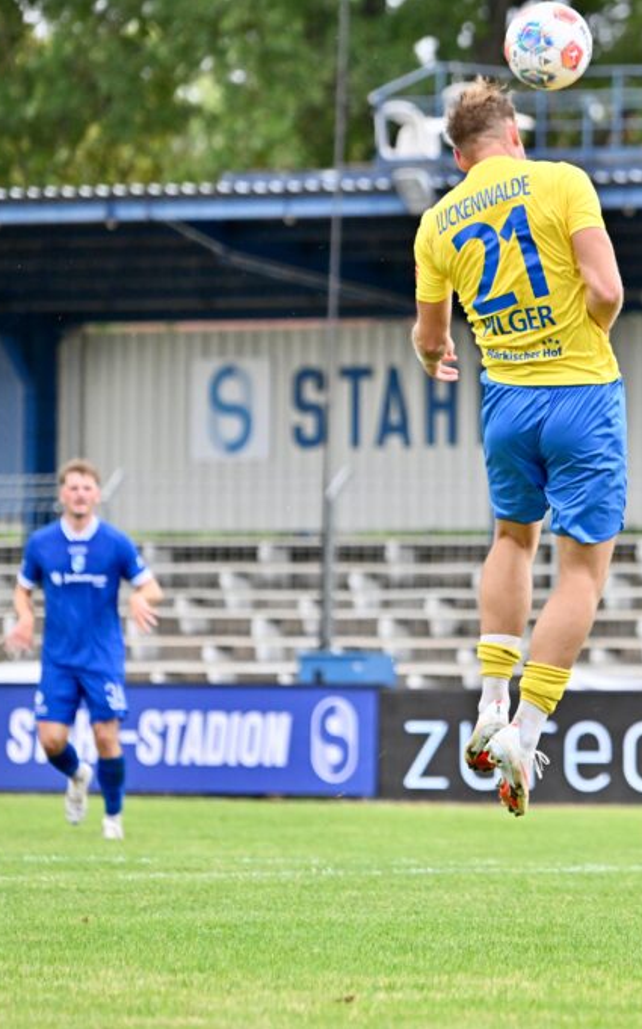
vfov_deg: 5.7
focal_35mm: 368
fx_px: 10313
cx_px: 705
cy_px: 514
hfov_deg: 3.6
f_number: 5.3
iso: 2000
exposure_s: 1/2000
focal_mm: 240
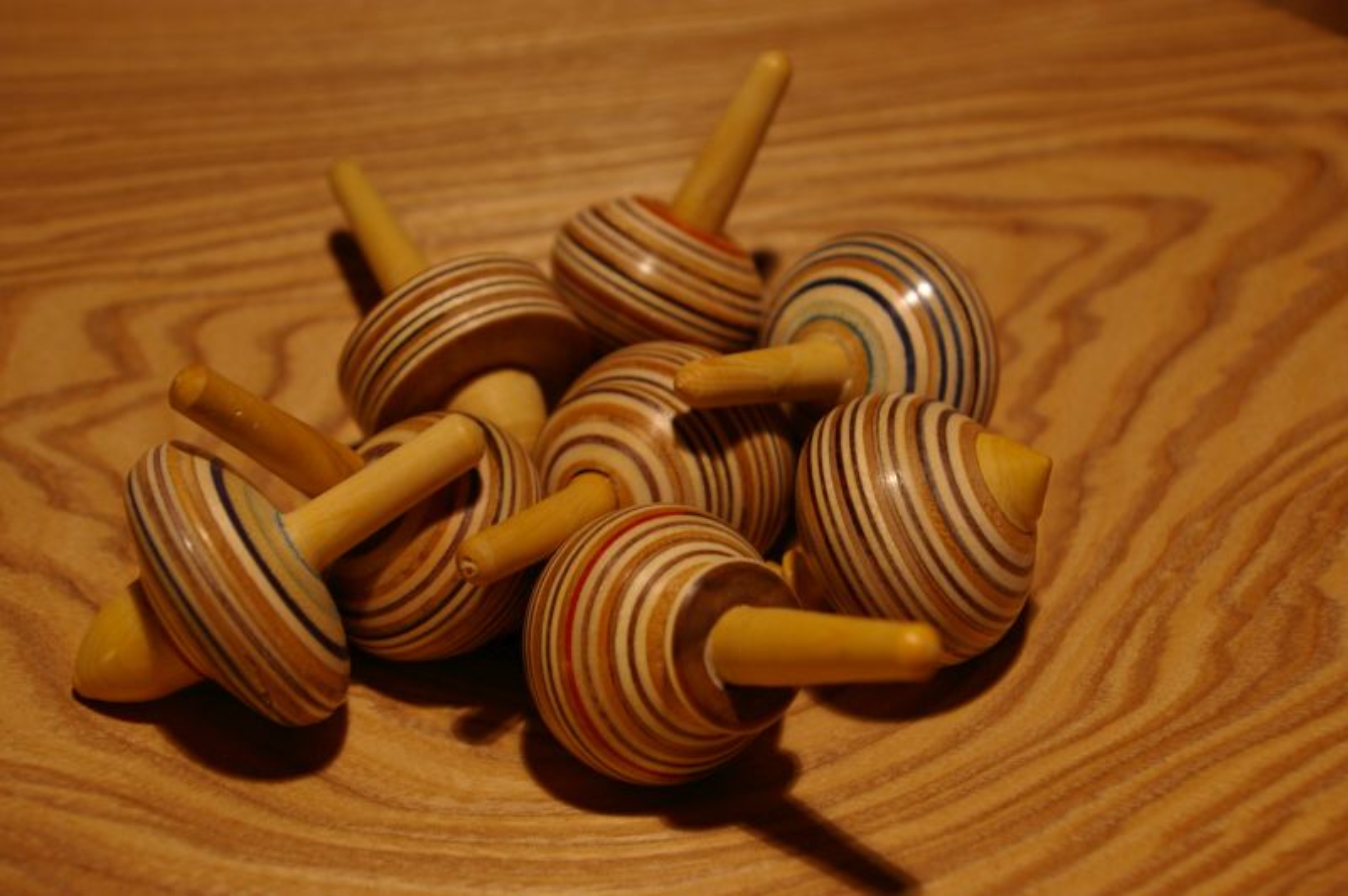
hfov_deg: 37.9
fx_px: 1964
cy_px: 448
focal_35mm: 52
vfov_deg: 25.7
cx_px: 674
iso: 400
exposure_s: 1/60
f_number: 5.6
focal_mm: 35
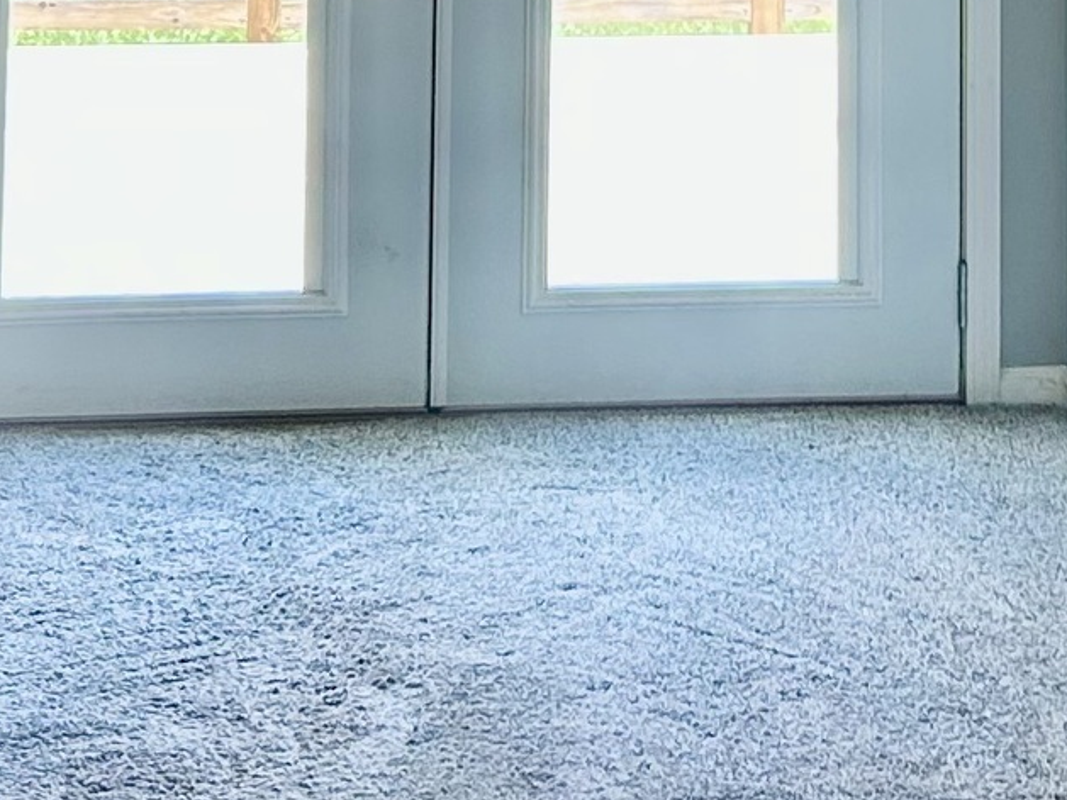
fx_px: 3915
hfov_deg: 15.5
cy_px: -893
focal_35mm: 127
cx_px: 716
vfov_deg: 10.5
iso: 64
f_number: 1.5
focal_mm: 5.7
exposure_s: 1/120
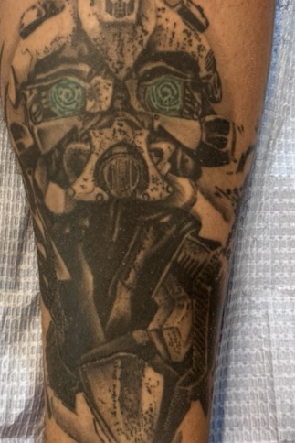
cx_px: 120
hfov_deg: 20.6
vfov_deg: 30.5
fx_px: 811
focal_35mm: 66
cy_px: 216
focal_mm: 6.76
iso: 400
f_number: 1.78
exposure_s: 1/40
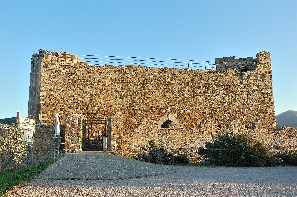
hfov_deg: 62.0
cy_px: 98
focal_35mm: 30
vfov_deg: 43.5
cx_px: 148
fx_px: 247
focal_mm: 20
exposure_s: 1/160
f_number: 8
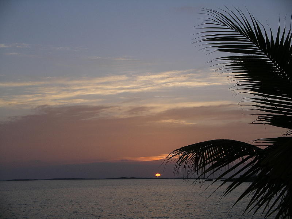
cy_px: 110
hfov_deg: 31.2
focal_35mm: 62
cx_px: 146
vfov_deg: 23.7
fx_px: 523
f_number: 3.3
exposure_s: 1/328
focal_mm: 12.8
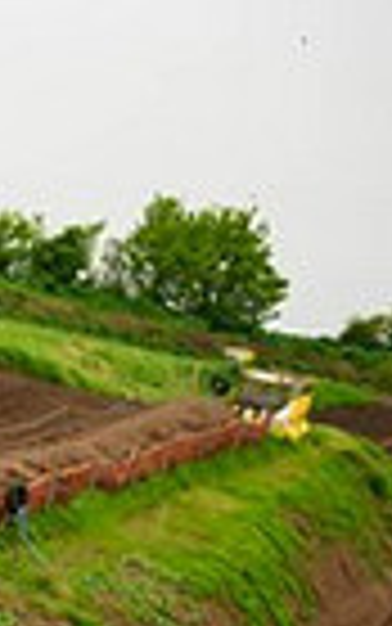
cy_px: 475
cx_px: -789
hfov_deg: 9.8
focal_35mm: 102
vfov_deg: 20.2
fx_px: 1742
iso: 400
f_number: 5
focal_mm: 24
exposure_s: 1/1000
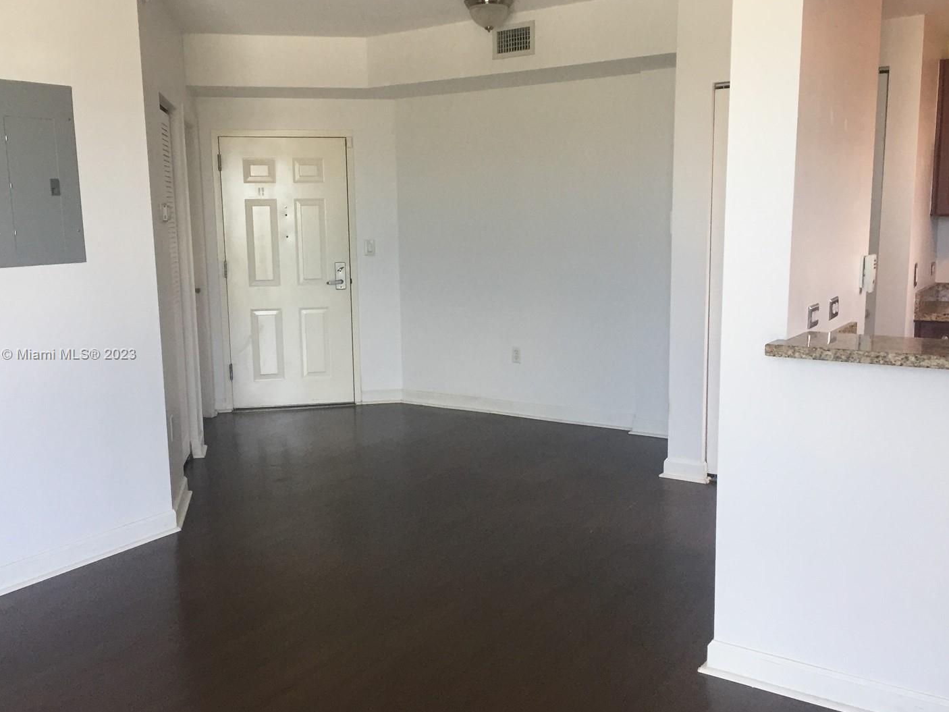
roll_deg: +0.1
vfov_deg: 43.0
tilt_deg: -9.0
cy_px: 355
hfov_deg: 55.3
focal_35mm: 33
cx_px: 460
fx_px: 905
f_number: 2.2
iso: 50
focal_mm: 4.15
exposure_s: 1/30
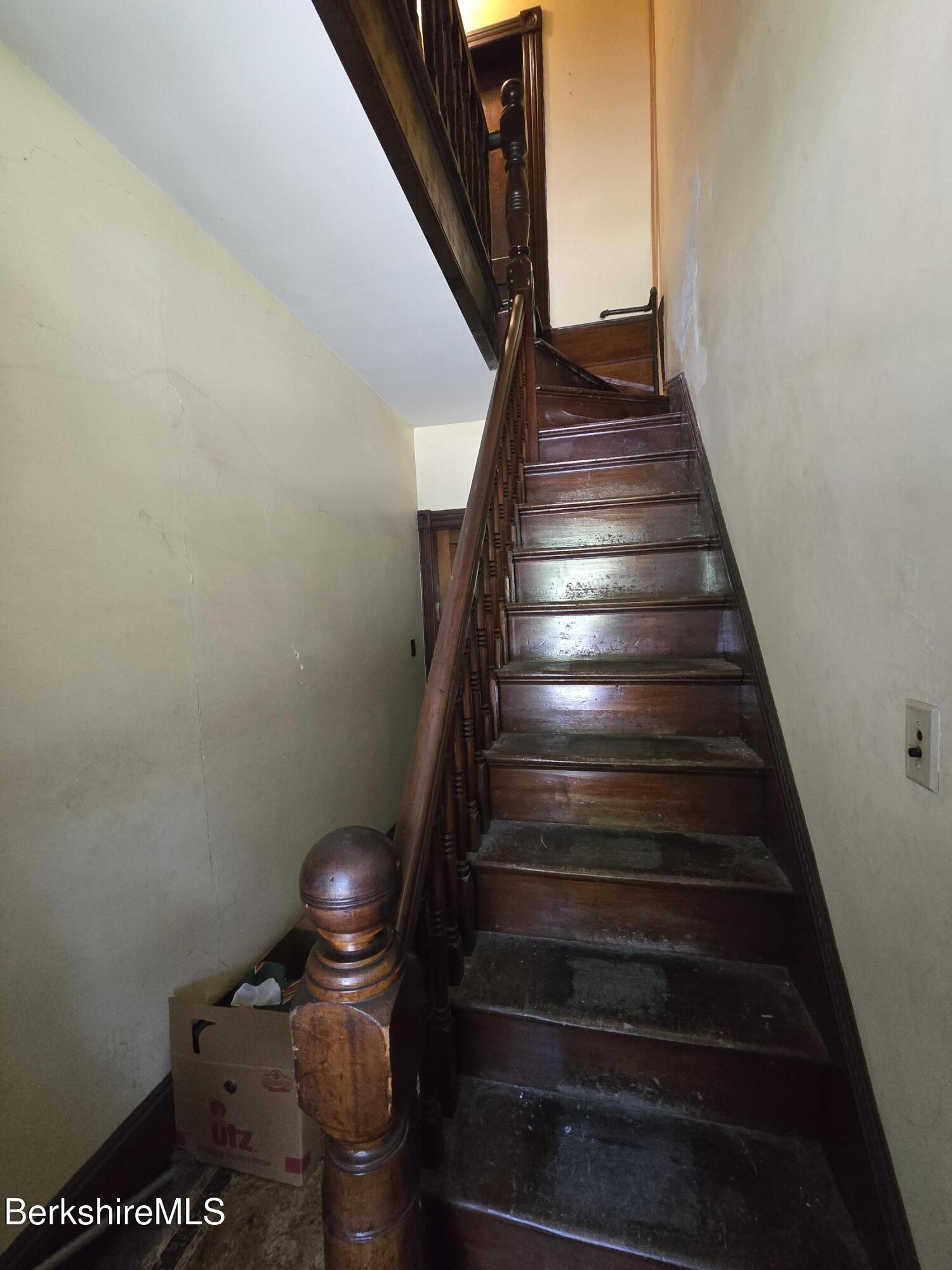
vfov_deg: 106.2
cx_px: 476
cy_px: 635
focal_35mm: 13
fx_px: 477
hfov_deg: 89.9
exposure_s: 1/60
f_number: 2.2
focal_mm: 2.2
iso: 1000
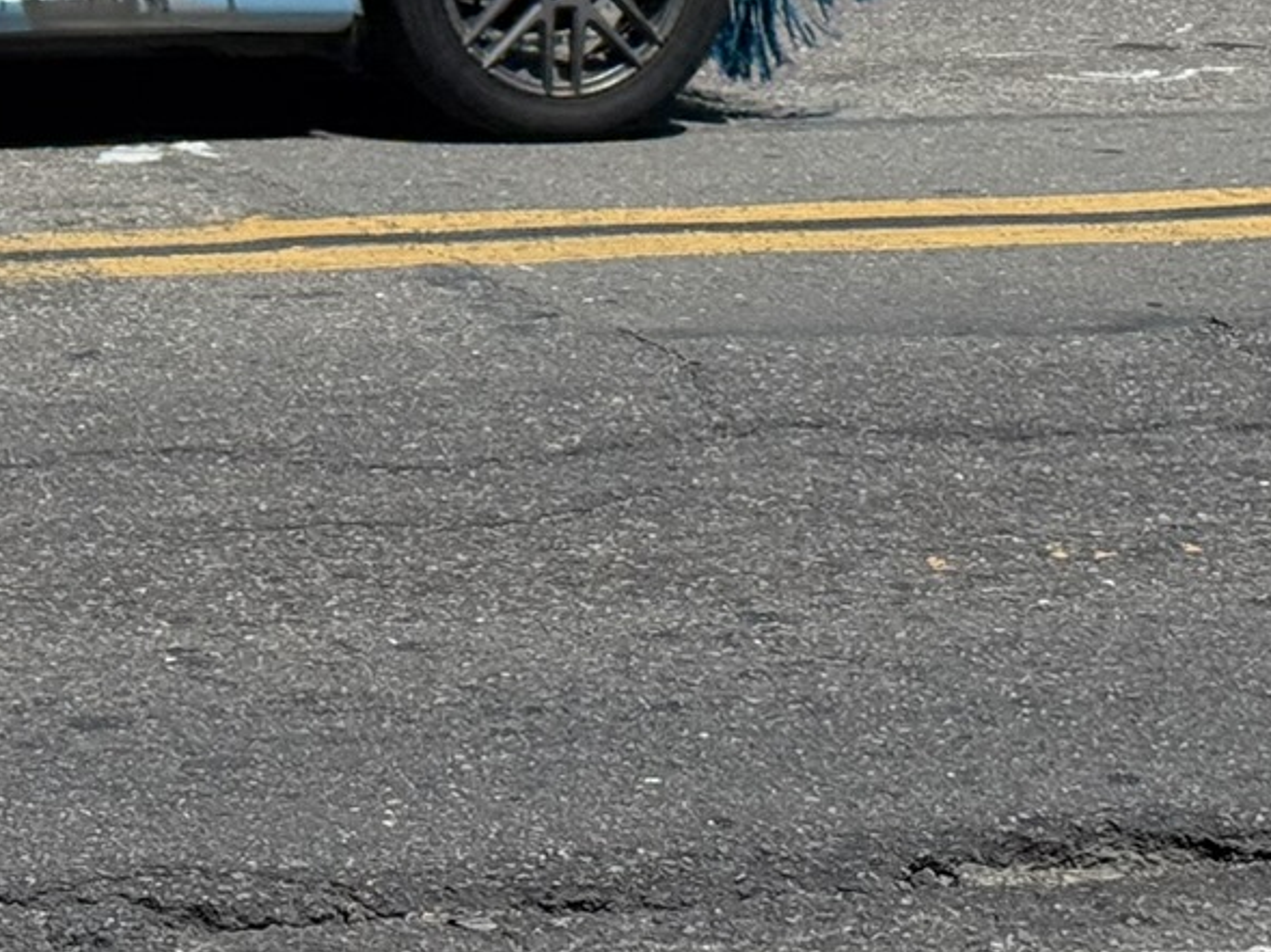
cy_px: -522
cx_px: -179
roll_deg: -0.9
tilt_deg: -2.2
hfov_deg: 11.6
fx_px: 6128
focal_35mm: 167
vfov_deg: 8.7
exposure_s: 1/5587
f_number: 1.78
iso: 64
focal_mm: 6.76
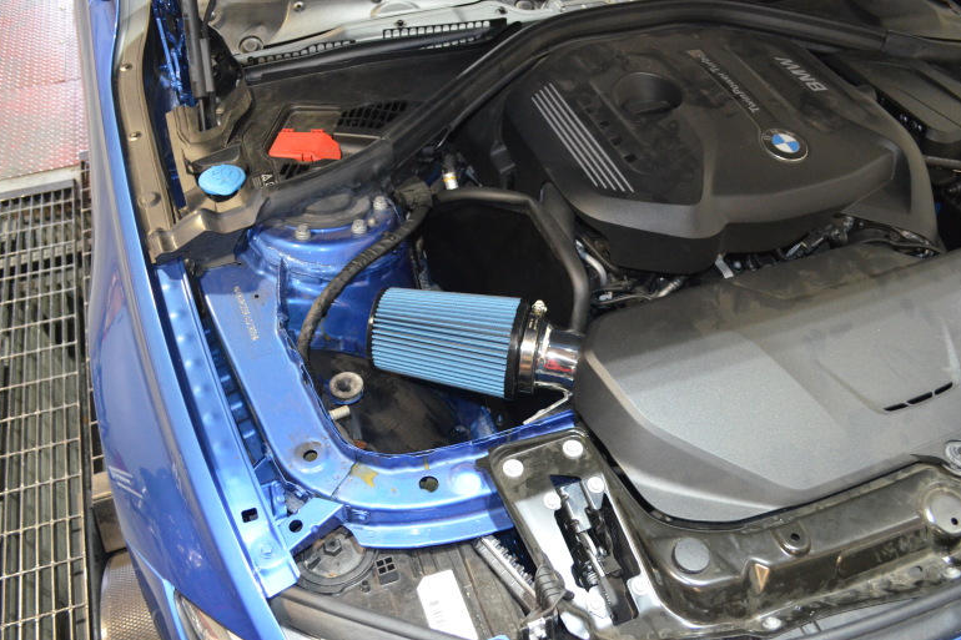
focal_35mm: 28
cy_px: 321
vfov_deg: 46.4
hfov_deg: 65.5
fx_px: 747
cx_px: 490
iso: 3200
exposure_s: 1/60
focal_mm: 18
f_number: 3.5
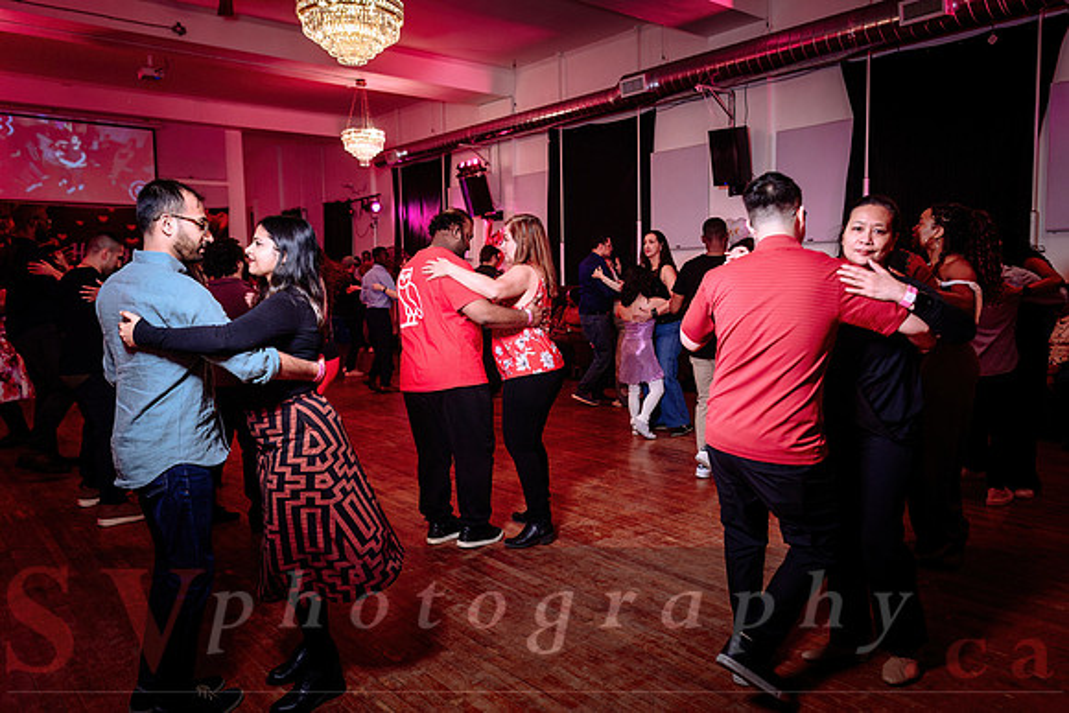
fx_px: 773
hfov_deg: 69.2
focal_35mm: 26
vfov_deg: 49.5
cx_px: 577
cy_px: 348
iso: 500
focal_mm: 24
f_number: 2.8
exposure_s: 1/100
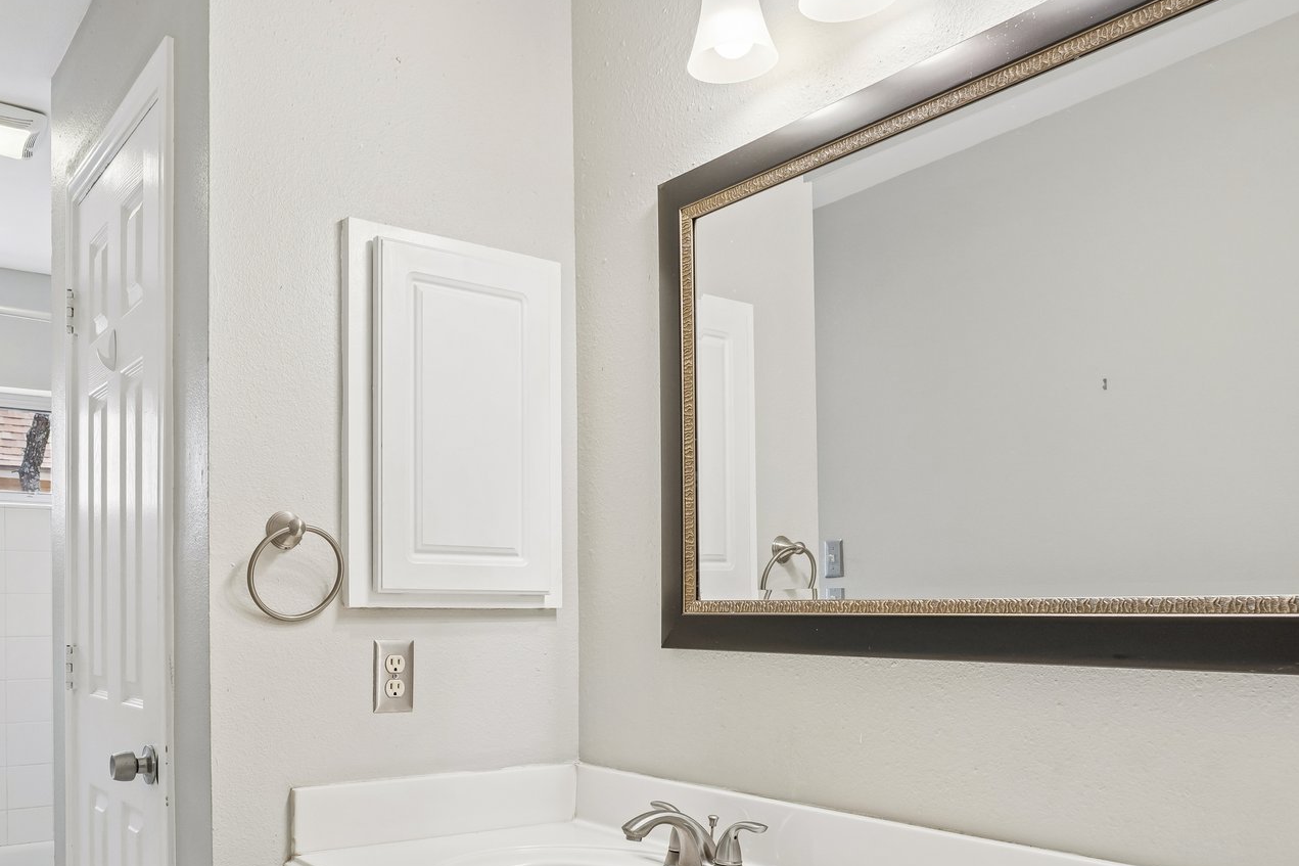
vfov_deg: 43.9
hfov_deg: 63.3
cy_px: 621
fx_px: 1046
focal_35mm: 29
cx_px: 540
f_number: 8
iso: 400
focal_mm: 18
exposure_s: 1/20
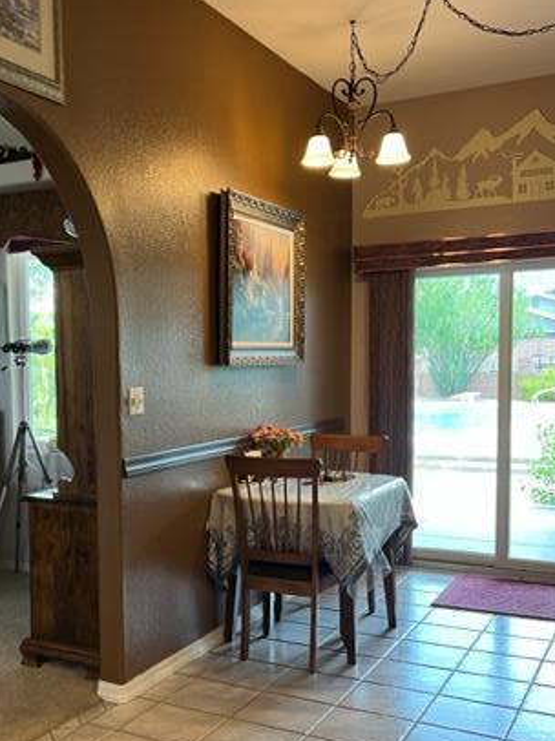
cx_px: 161
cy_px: 429
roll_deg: +0.3
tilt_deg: -4.6
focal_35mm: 41
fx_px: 877
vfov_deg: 45.6
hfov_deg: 34.6
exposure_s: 1/60
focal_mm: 5.7
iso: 125
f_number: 1.5
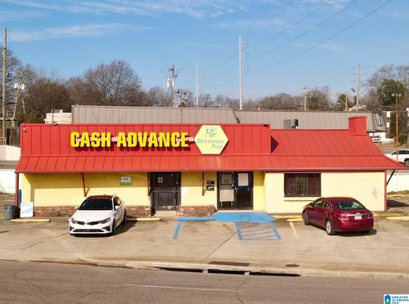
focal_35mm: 24
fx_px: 283
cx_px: 204
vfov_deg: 56.6
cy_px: 152
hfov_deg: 71.8
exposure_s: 1/125
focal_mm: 4.5
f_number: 2.8
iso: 100
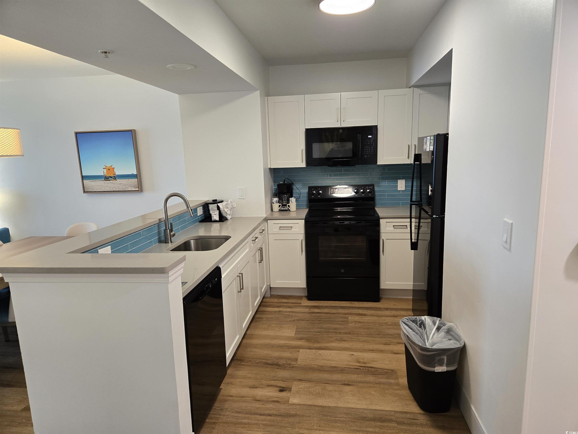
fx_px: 384
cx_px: 289
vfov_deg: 58.9
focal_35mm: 23
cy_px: 217
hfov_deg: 73.9
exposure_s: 1/120
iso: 250
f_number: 1.8
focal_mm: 5.4
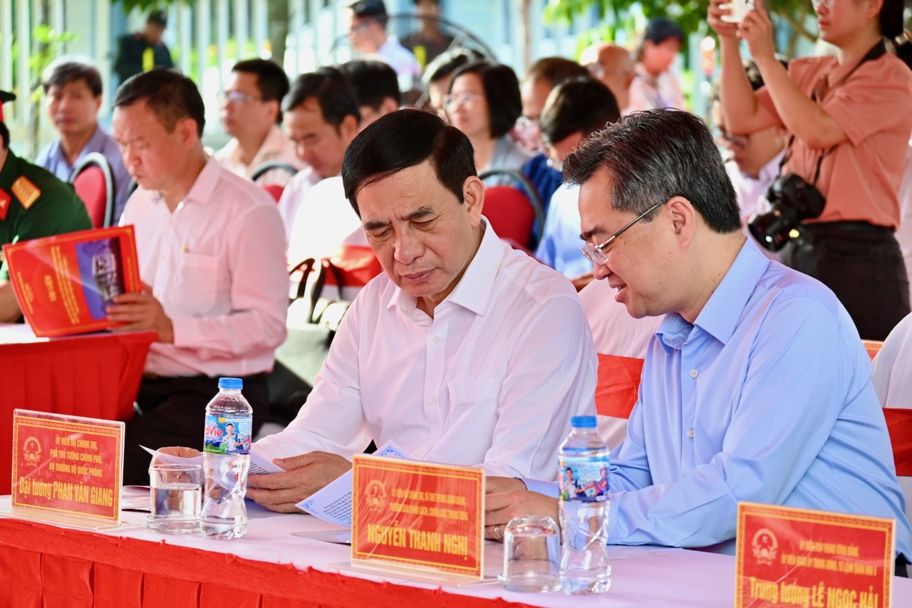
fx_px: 4181
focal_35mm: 165
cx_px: 456
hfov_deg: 12.4
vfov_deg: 8.3
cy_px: 304
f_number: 5
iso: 400
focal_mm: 110
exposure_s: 1/200
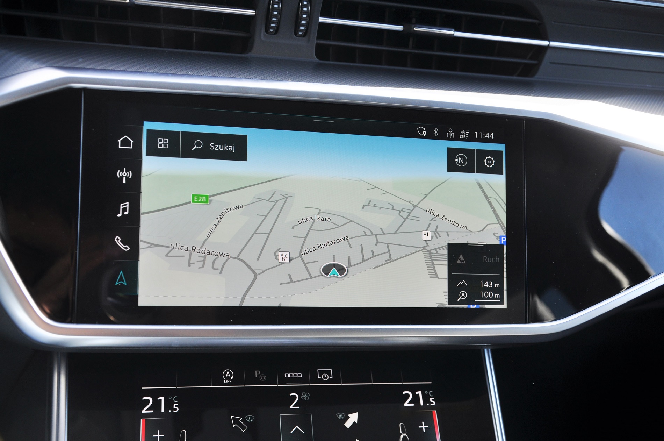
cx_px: 332
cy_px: 220
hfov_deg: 41.2
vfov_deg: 28.0
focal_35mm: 48
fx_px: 884
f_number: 5.6
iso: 250
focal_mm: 32
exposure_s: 1/125
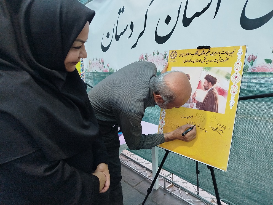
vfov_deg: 56.8
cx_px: 136
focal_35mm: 24
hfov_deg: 71.6
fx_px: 189
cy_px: 102
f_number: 1.7
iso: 200
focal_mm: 5.31
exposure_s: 1/33
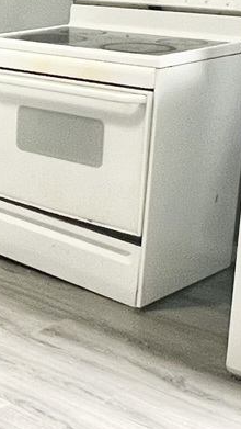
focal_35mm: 73
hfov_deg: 14.4
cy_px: 132
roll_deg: +1.0
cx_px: -204
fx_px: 829
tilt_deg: -13.0
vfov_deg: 28.7
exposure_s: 1/60
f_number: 1.8
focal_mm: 1.57
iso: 250
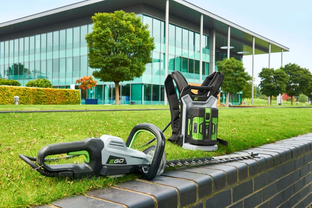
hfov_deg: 50.7
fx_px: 329
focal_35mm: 38
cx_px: 156
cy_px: 104
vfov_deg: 35.1
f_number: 11
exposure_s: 1/160
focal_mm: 38
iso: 500
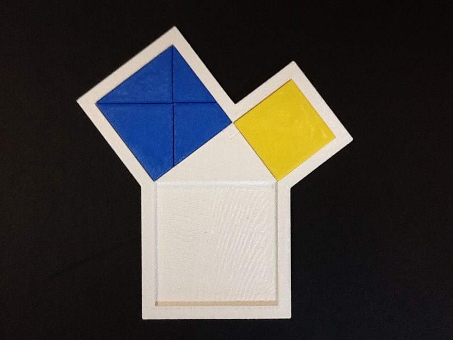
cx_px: 226
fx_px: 576
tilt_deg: -82.4
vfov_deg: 32.9
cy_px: 170
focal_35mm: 44
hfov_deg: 42.9
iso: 50
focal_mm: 2.03
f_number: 2.4
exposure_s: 1/40
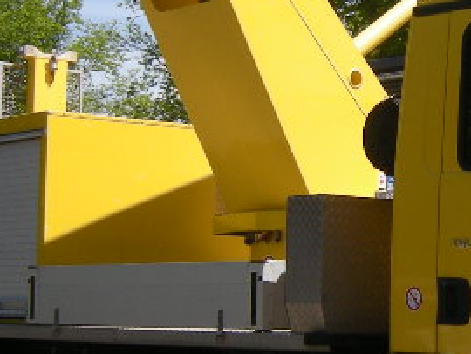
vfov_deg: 14.0
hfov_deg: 17.9
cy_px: 157
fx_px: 1444
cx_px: 518
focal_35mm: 106
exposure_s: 1/251
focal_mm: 4.7
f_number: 5.6
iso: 64
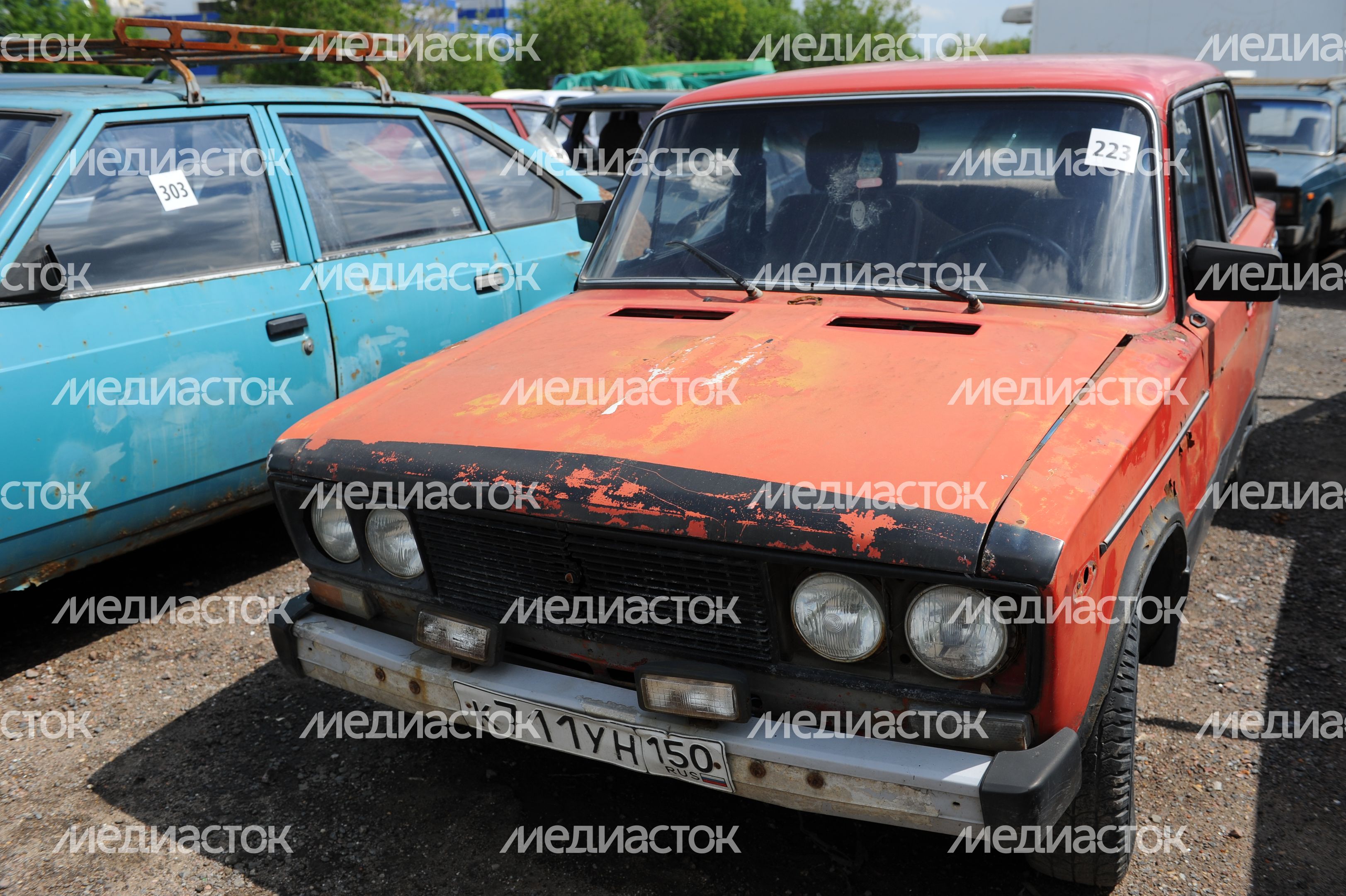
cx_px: 673
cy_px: 448
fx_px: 1270
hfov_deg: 55.8
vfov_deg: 38.8
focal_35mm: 34
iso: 250
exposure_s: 1/1250
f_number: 5.6
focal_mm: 34
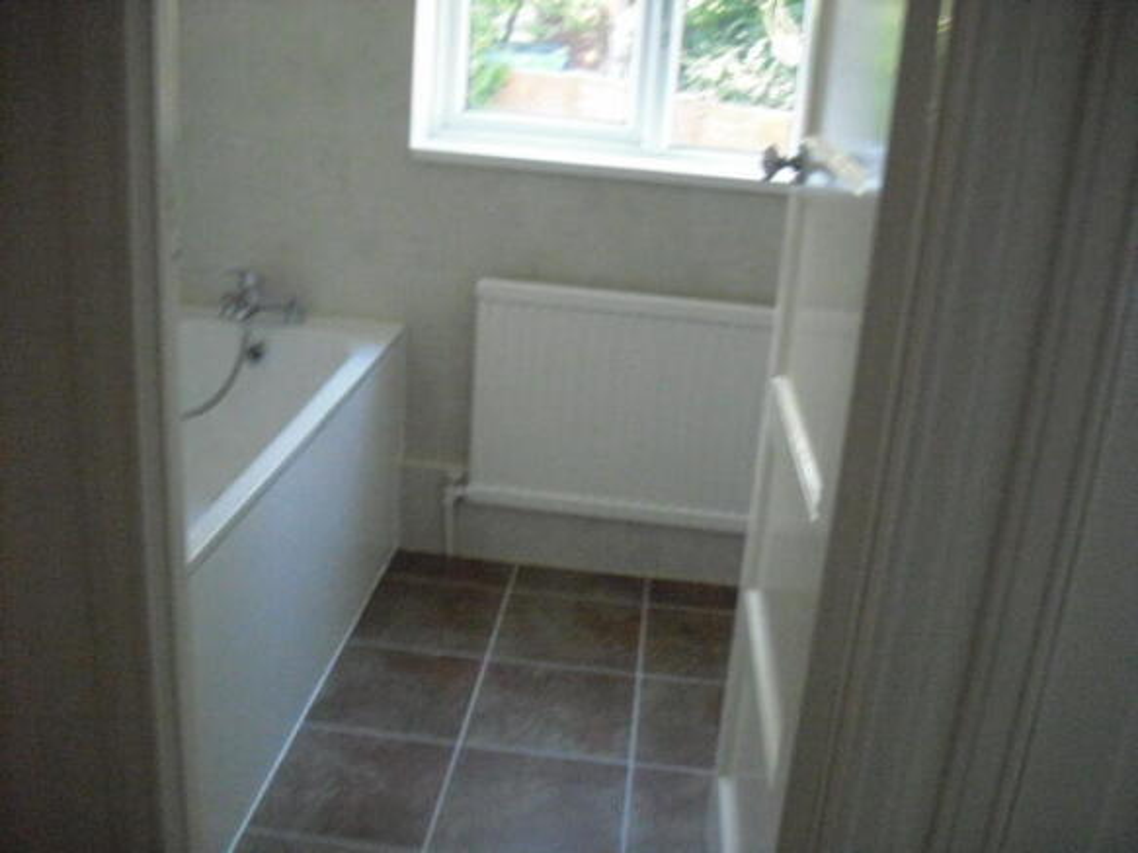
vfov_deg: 37.7
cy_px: 426
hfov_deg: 49.0
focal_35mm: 38
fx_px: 1249
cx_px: 569
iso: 800
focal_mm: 6.2
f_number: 2.8
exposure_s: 1/100
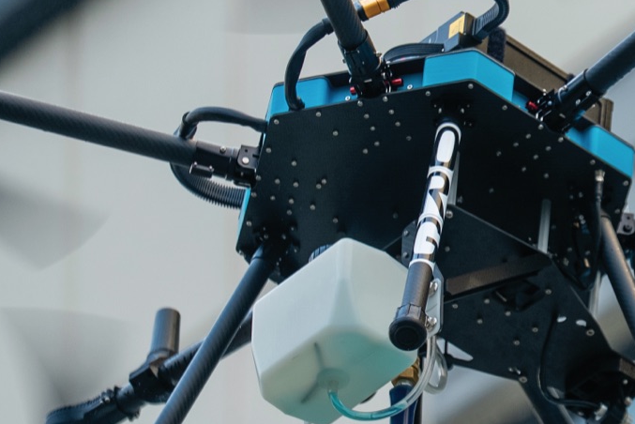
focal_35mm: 561
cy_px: 226
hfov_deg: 3.7
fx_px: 9899
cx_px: 644
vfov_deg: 2.5
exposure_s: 1/800
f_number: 2.8
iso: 200
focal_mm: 200
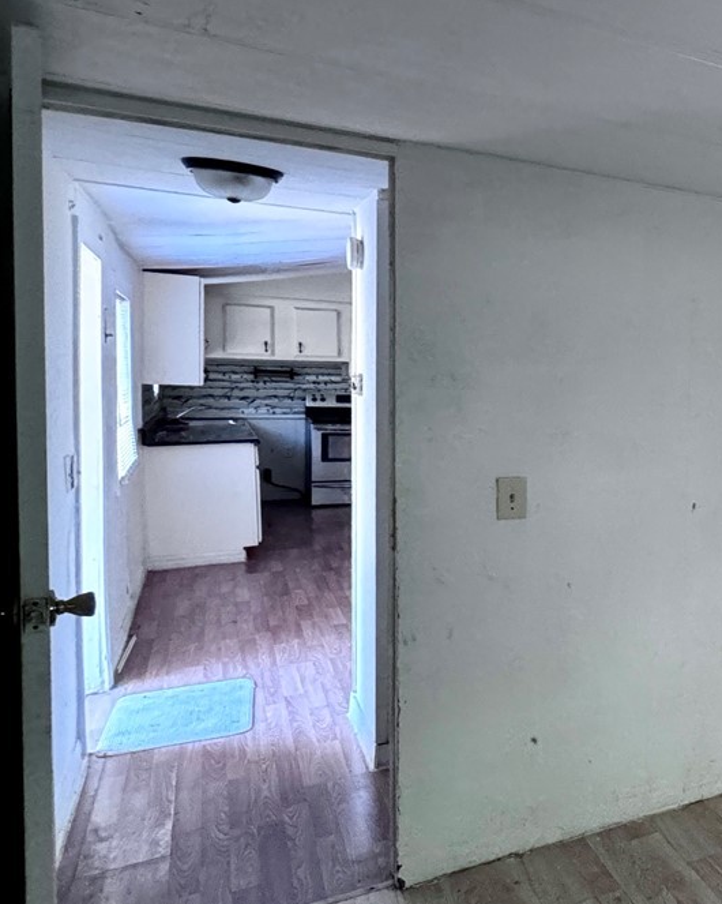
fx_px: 882
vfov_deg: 54.2
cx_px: 967
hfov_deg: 32.1
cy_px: 434
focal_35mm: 33
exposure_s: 1/60
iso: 1000
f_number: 2.2
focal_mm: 2.22
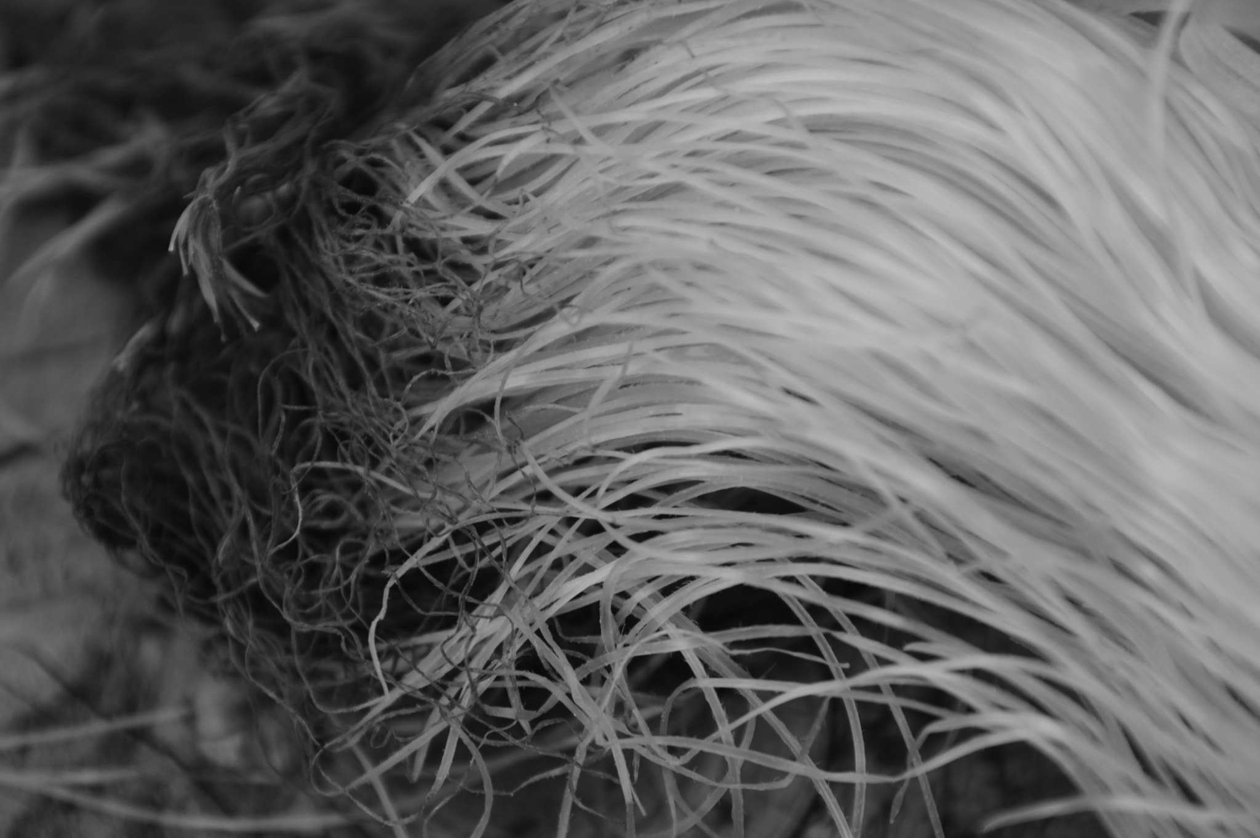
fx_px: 9180
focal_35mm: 262
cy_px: 419
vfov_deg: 5.2
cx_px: 630
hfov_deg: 7.9
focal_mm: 175
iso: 140
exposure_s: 1/60
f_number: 6.3
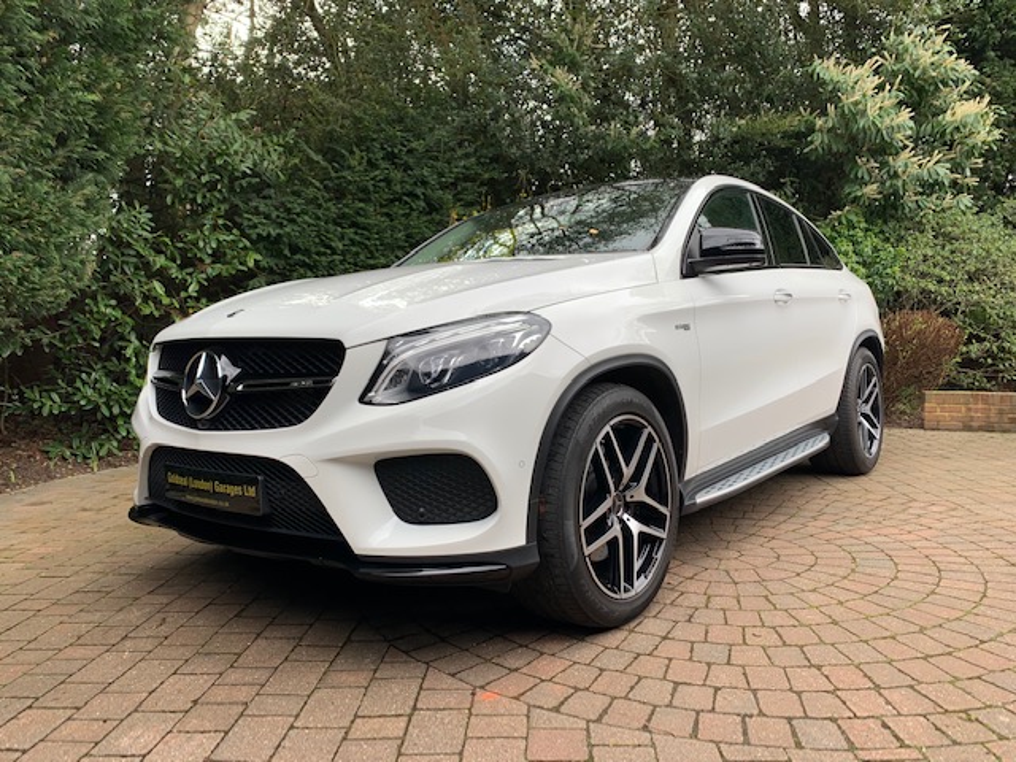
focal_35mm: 26
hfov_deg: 67.3
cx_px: 508
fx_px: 763
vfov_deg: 53.1
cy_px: 381
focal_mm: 4.25
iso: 25
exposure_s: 1/349
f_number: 1.8
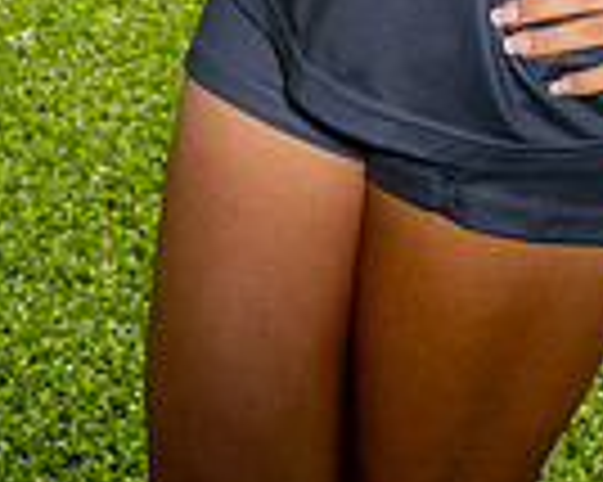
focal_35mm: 148
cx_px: 626
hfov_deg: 12.8
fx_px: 2639
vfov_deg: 9.6
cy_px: -523
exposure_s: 1/250
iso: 320
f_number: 10
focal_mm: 47
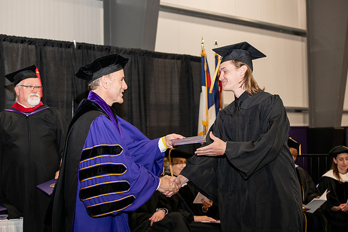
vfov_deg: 18.7
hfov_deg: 27.7
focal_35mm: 73
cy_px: 115
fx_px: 706
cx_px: 169
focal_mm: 70
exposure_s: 1/200
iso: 2000
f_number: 5
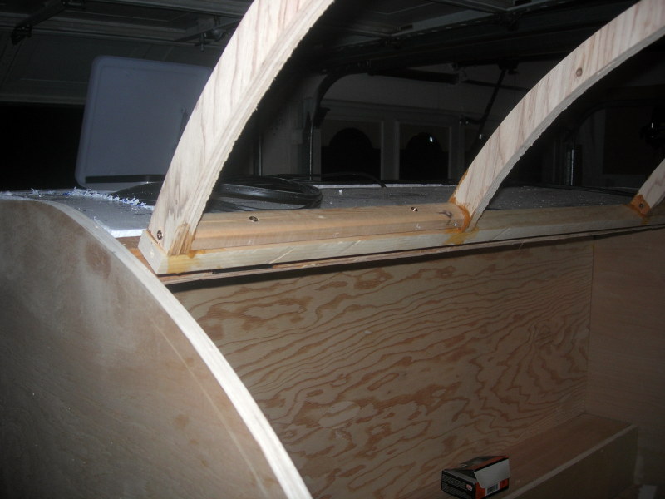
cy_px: 250
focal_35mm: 38
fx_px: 730
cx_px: 332
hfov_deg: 49.0
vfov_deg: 37.7
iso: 64
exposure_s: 1/60.1
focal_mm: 7.8
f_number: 2.8
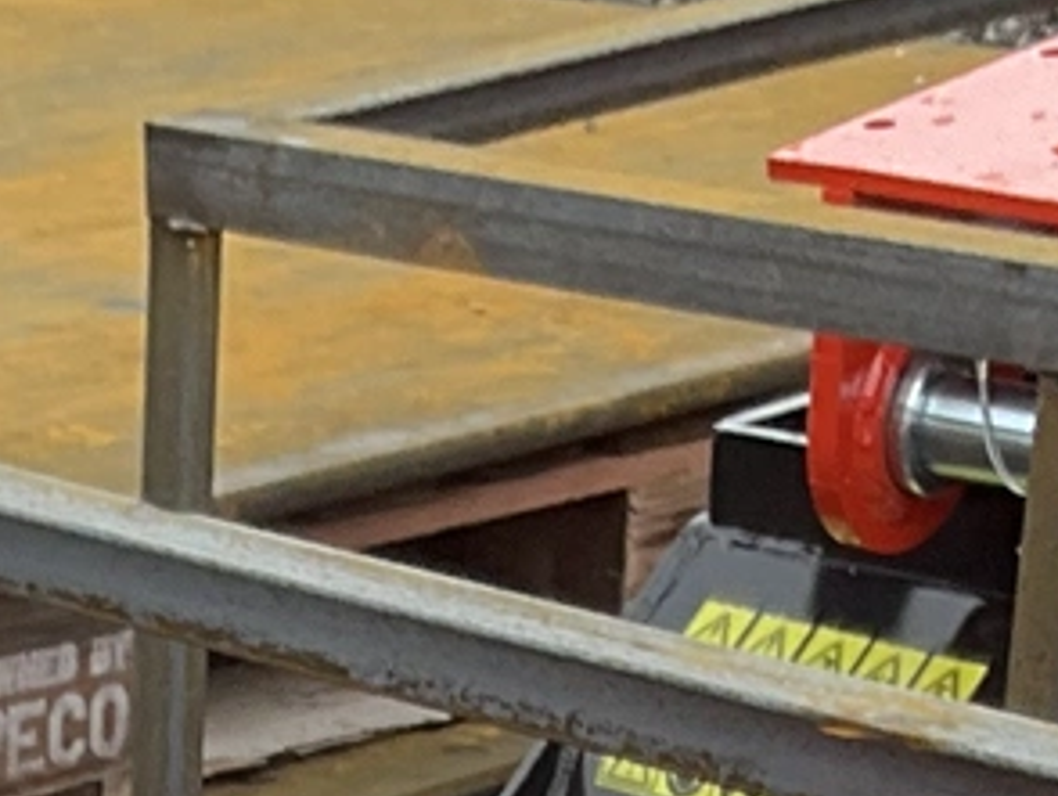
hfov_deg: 9.9
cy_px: 2564
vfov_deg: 6.7
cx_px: -155
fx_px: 6026
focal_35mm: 197
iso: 32
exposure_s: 1/122
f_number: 1.8
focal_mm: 3
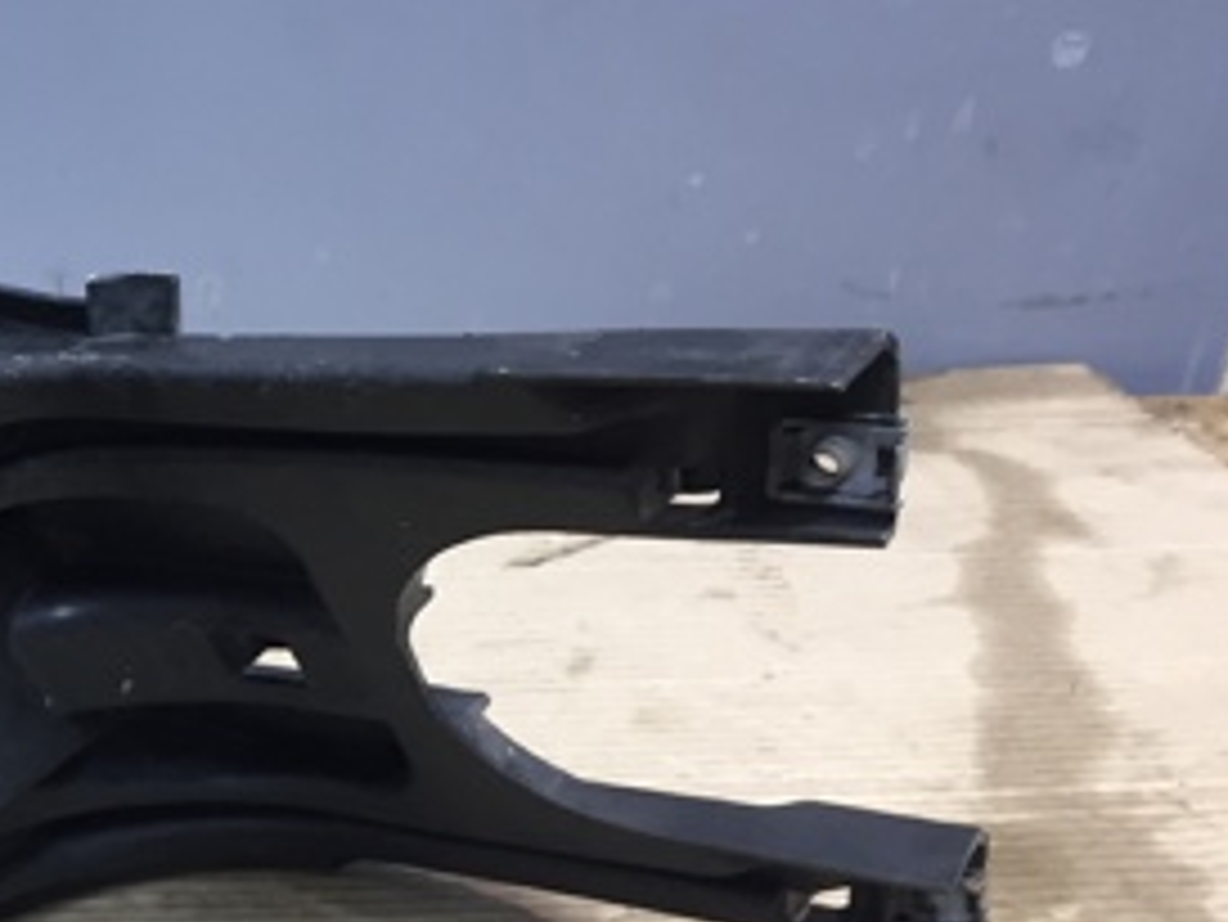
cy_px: 828
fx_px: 2413
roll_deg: -0.8
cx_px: -189
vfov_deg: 21.2
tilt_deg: -30.0
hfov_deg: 25.9
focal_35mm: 68
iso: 100
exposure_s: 1/33
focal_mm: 4.15
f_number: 2.2
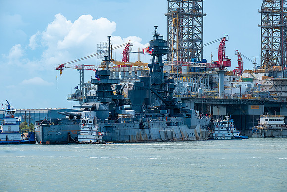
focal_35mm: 143
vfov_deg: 9.6
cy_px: 96
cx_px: 144
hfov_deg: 14.3
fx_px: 1140
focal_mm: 95
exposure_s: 1/480
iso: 200
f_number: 7.1
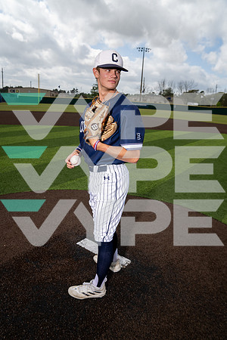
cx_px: 114
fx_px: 227
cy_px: 170
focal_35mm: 24
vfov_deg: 73.7
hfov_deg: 53.1
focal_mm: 24
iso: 250
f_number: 4.5
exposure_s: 1/1250
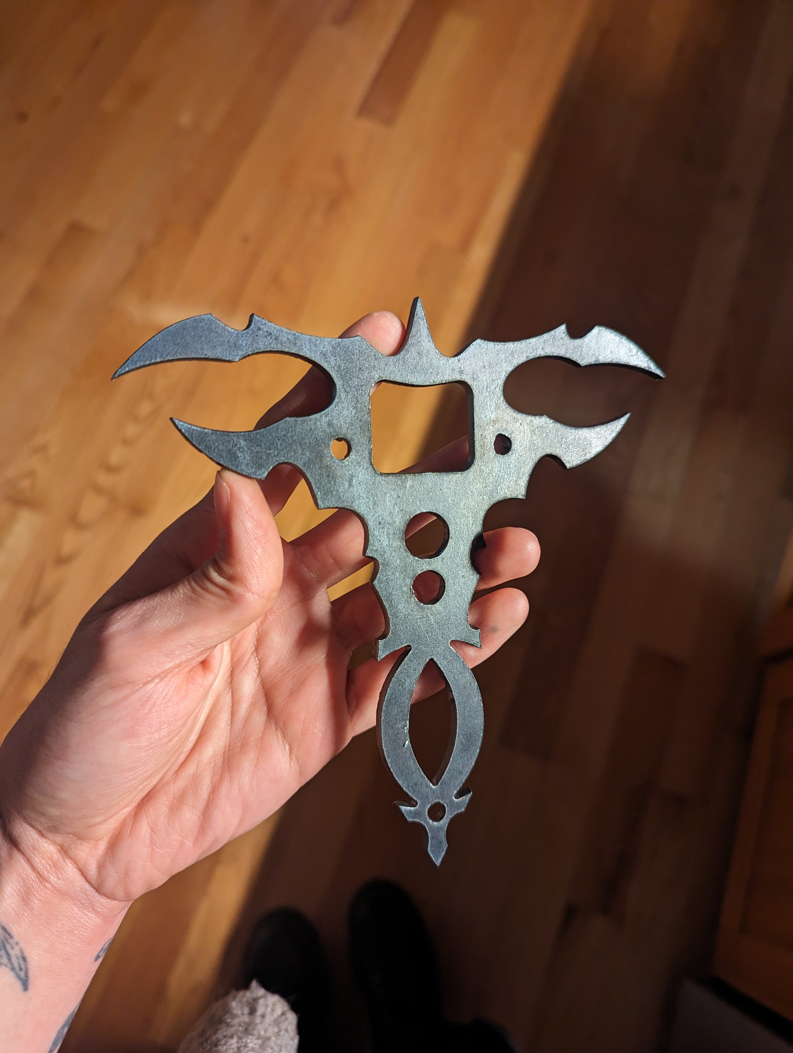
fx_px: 731
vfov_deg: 71.5
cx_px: 396
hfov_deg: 56.9
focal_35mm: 24
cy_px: 526
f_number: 1.85
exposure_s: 1/40
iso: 462
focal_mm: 6.81
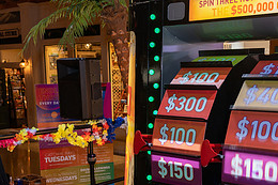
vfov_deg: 23.0
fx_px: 448
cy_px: 148
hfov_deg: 34.3
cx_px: 173
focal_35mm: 58
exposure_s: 1/60
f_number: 4.2
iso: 560
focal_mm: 26
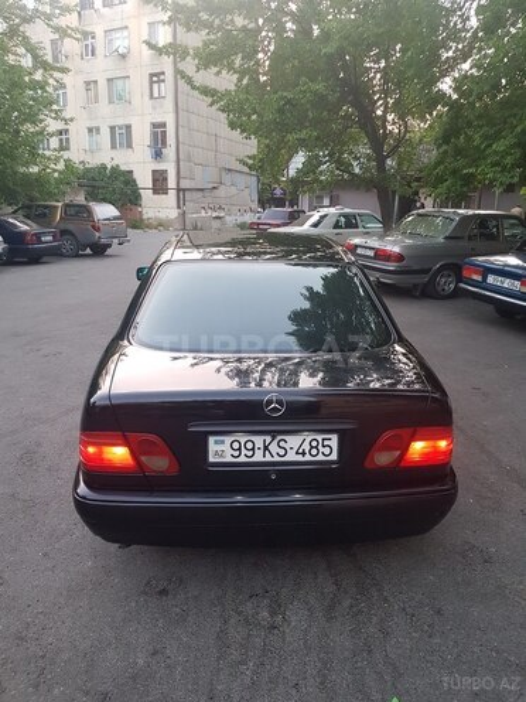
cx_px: 263
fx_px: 527
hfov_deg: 53.1
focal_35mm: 26
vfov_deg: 67.3
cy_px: 351
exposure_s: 1/60
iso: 160
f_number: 1.7
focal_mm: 4.2
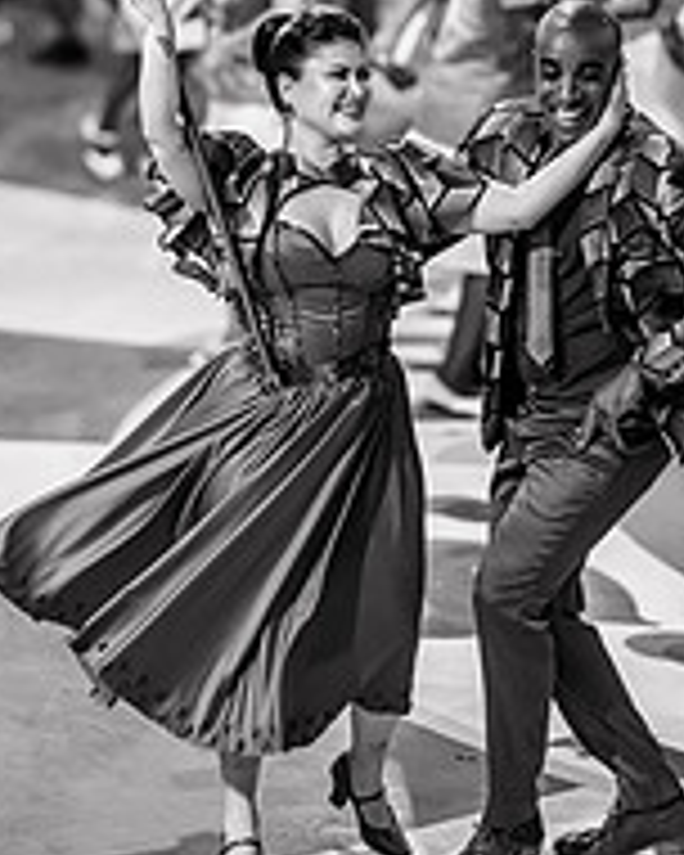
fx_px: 4783
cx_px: 284
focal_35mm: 189
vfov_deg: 10.2
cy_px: 99
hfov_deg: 8.2
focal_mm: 85
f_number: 1.2
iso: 1000
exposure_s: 1/800
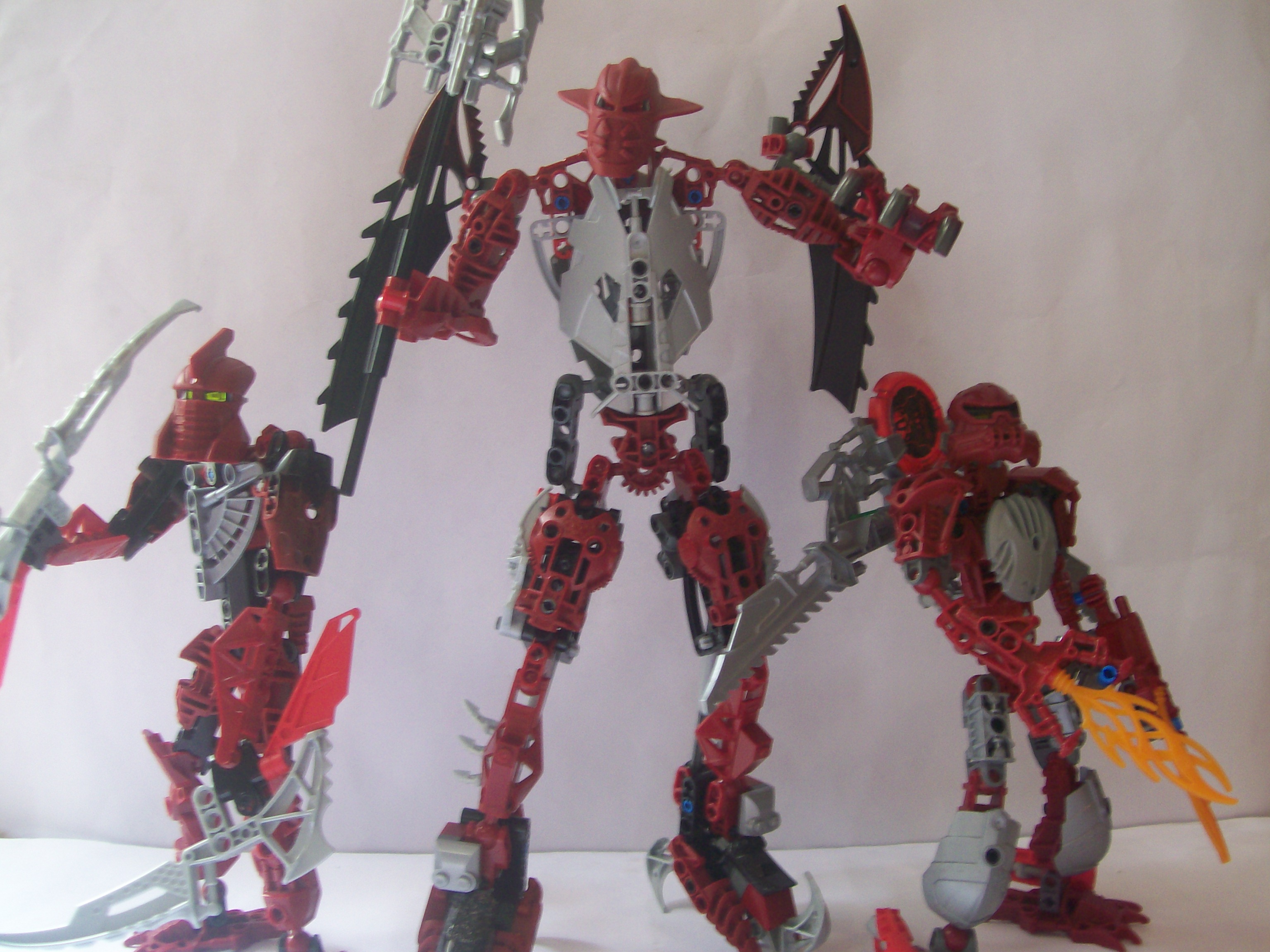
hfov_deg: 51.4
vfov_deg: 39.7
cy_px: 476
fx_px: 1321
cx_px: 635
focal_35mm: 36
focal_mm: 6
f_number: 2.7
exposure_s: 1/32
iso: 80
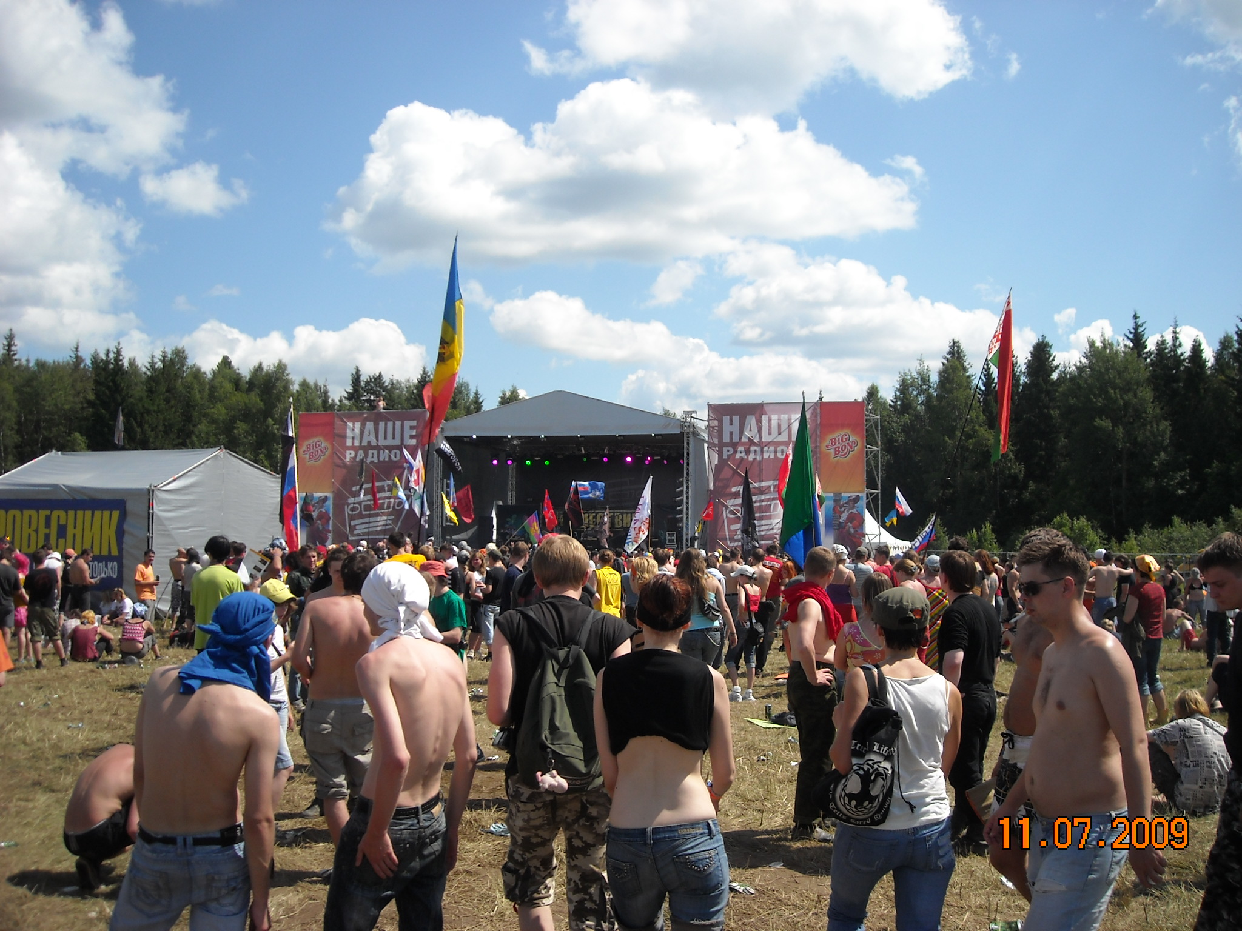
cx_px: 621
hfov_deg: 52.6
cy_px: 466
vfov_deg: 40.7
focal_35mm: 35
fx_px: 1256
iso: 64
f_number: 5.6
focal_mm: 5.7
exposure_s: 1/323
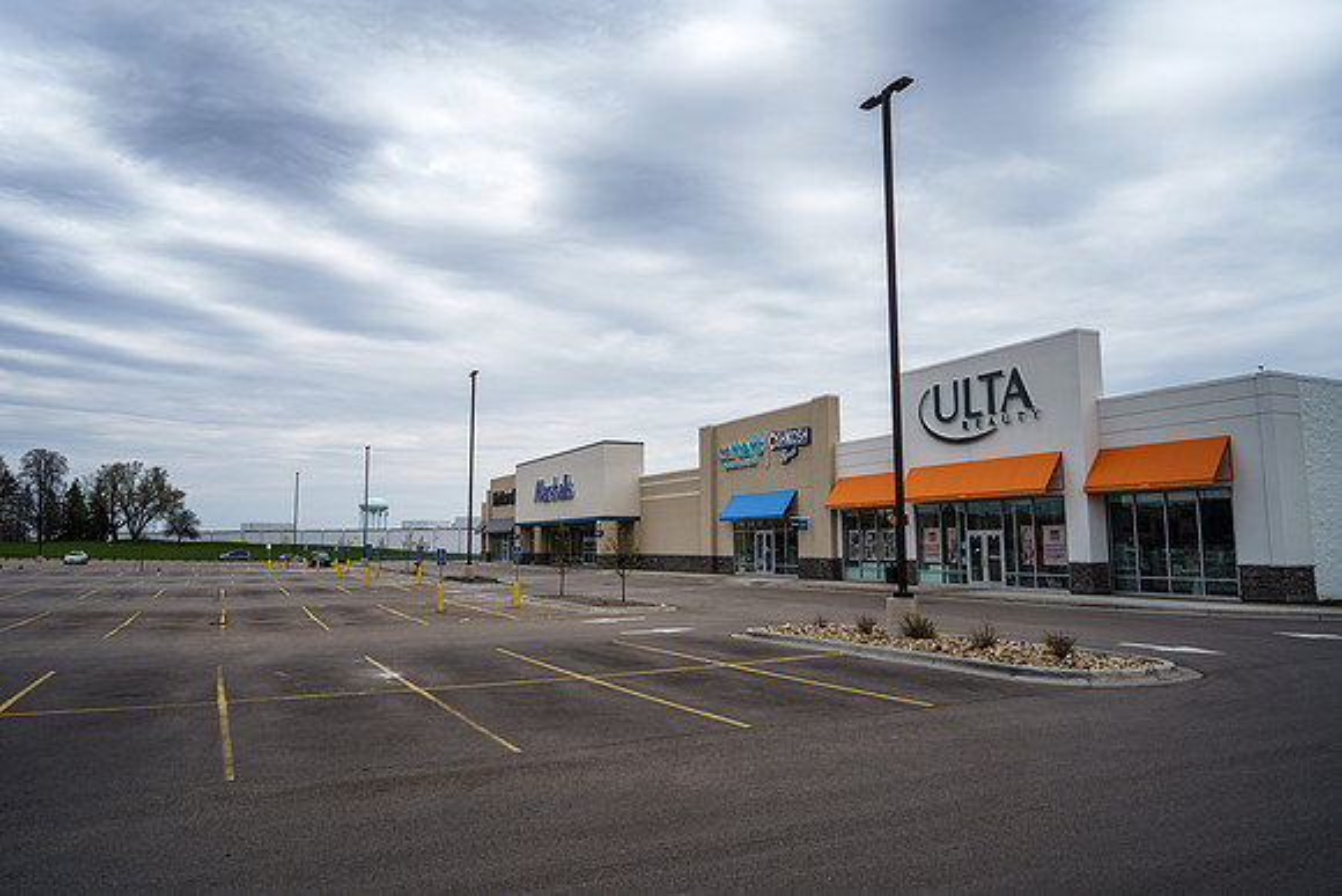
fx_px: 934
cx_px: 646
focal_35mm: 25
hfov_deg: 71.4
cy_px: 431
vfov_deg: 51.2
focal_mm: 24
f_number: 4
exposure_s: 1/3200
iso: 320
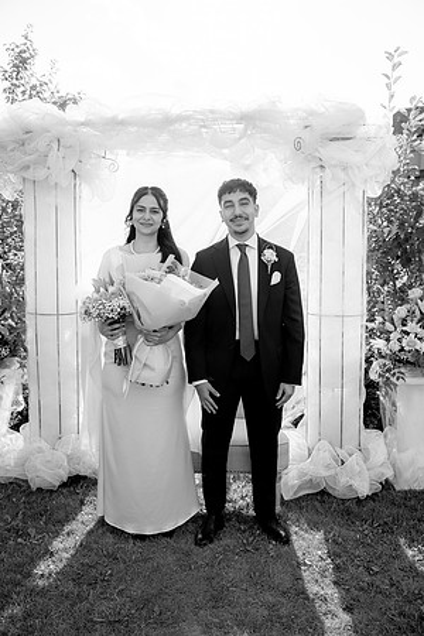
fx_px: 495
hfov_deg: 46.4
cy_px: 318
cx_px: 212
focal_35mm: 28
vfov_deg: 65.5
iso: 100
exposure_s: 1/500
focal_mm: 28
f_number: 3.5
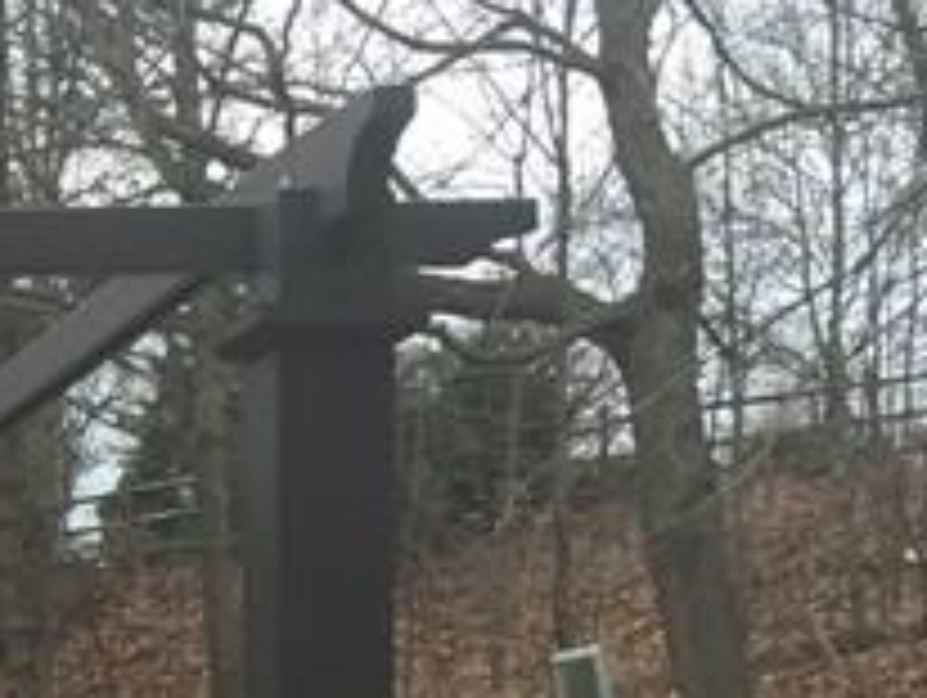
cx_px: -878
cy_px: 1036
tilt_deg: +0.9
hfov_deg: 12.2
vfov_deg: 10.0
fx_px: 3861
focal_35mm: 144
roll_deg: +0.2
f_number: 2.2
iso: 32
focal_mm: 4.15
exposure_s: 1/190
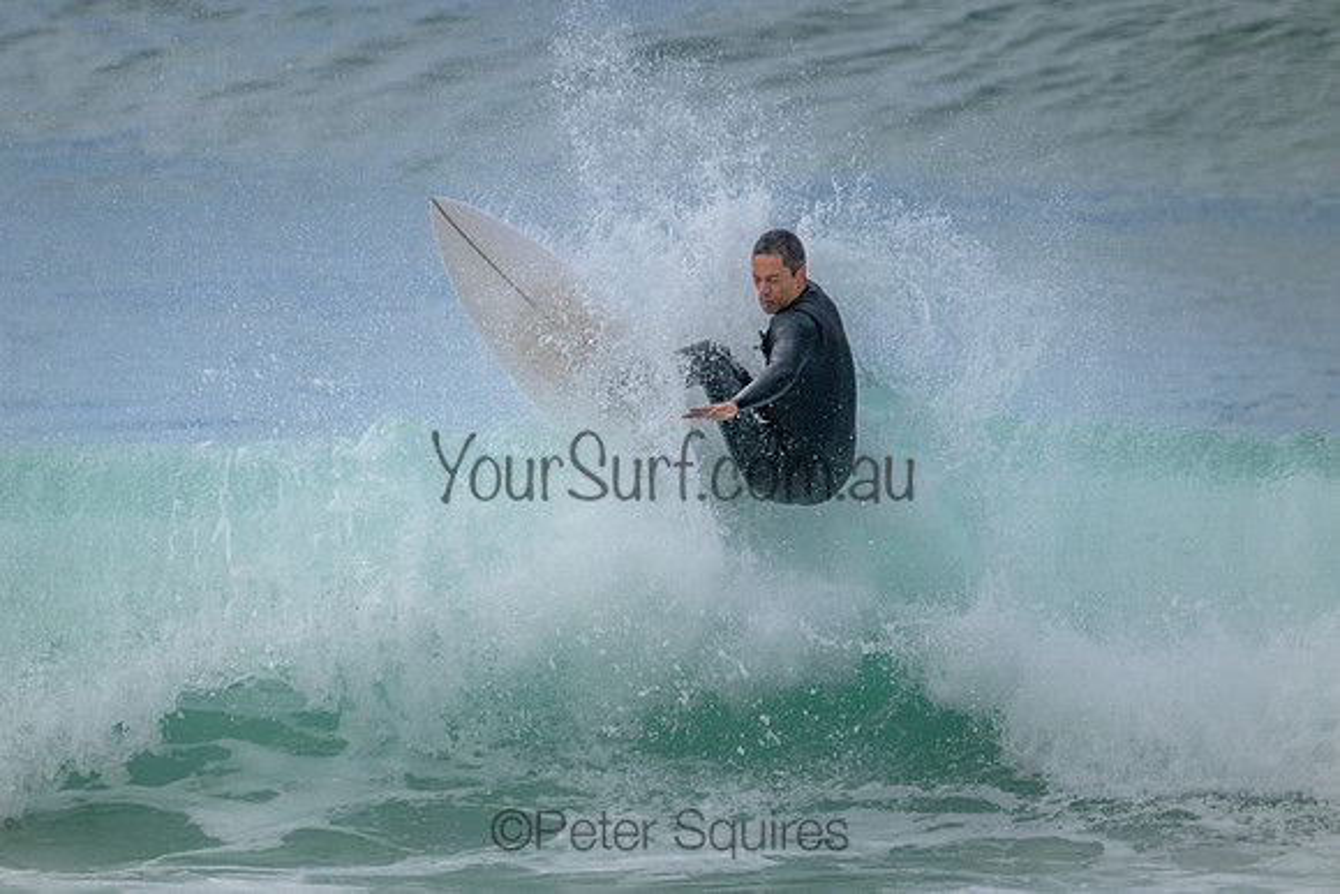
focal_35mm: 800
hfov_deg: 2.6
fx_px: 29783
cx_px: 670
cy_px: 447
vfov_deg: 1.7
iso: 1800
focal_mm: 800
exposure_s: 1/1600
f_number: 11
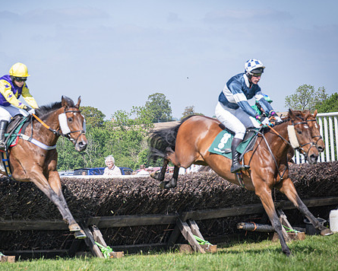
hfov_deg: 12.6
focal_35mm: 153
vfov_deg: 10.1
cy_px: 144
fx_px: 1531
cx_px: 168
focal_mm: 70
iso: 200
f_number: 4
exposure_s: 1/1600
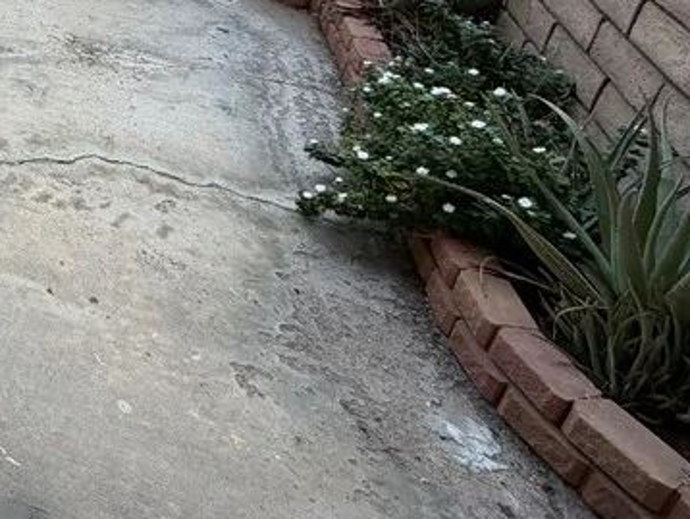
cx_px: -202
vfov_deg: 30.7
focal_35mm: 40
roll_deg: -1.4
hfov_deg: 34.0
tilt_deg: -23.2
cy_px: -96
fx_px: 798
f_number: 2.2
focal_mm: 2.22
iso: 50
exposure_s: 1/145
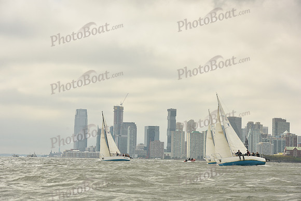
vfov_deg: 11.4
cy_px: 100
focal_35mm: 120
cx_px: 150
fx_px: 1004
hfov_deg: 17.1
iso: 320
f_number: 9
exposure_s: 1/1250
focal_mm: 120
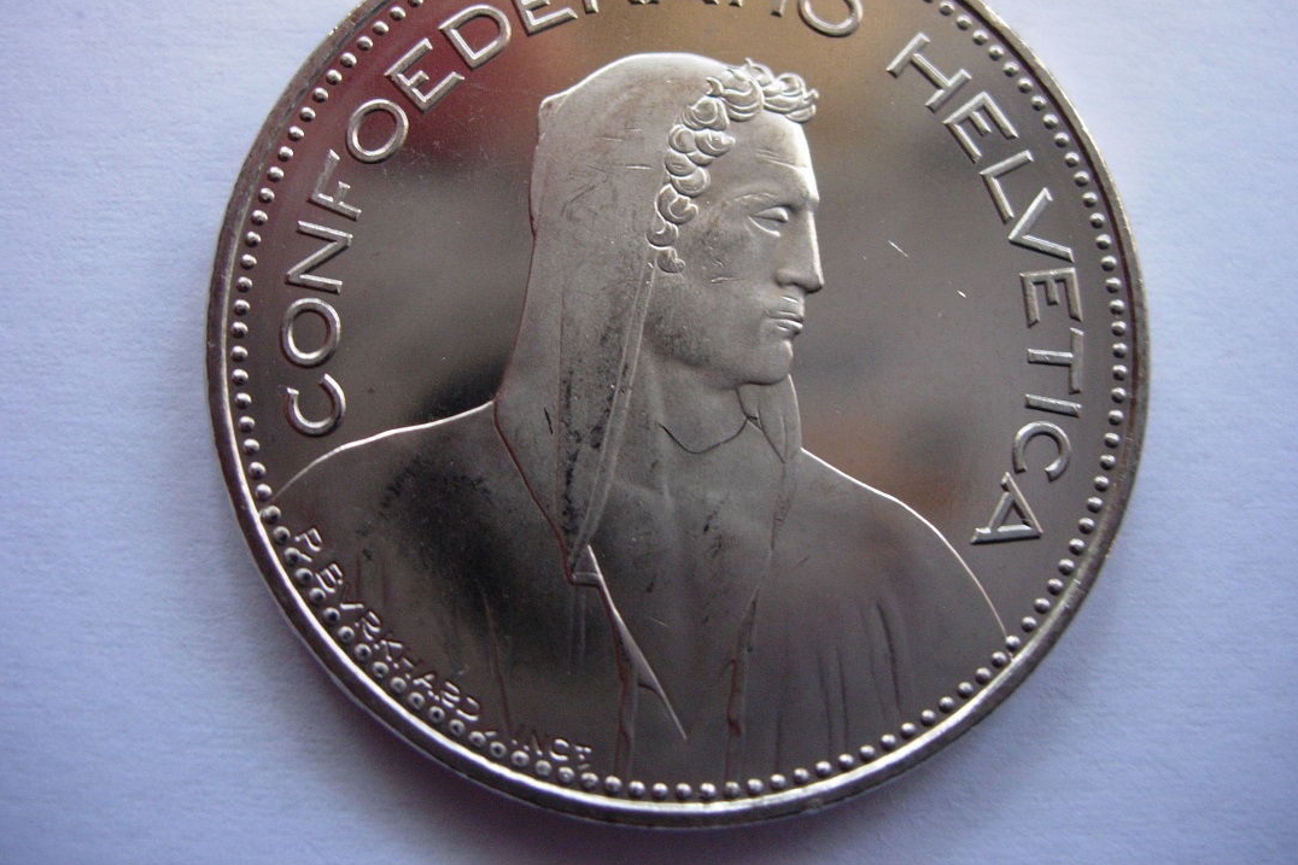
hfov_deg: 48.5
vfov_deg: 33.3
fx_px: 1442
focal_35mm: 40
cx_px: 645
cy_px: 376
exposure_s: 1/32
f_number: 2.8
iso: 145
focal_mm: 7.8
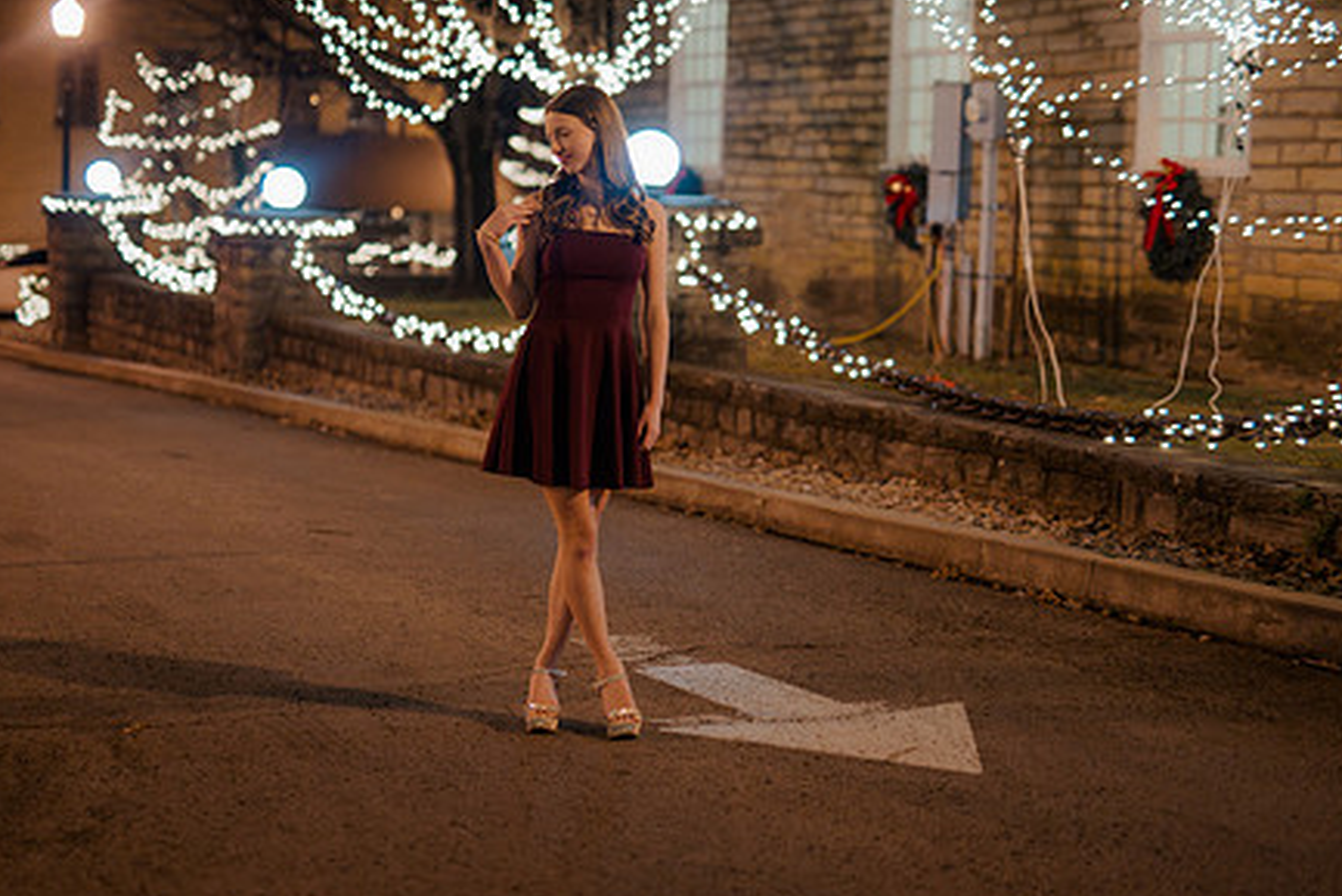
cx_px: 539
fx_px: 2498
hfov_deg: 30.0
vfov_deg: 20.3
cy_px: 374
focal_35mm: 67
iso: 2500
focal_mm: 50
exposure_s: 1/200
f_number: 1.4
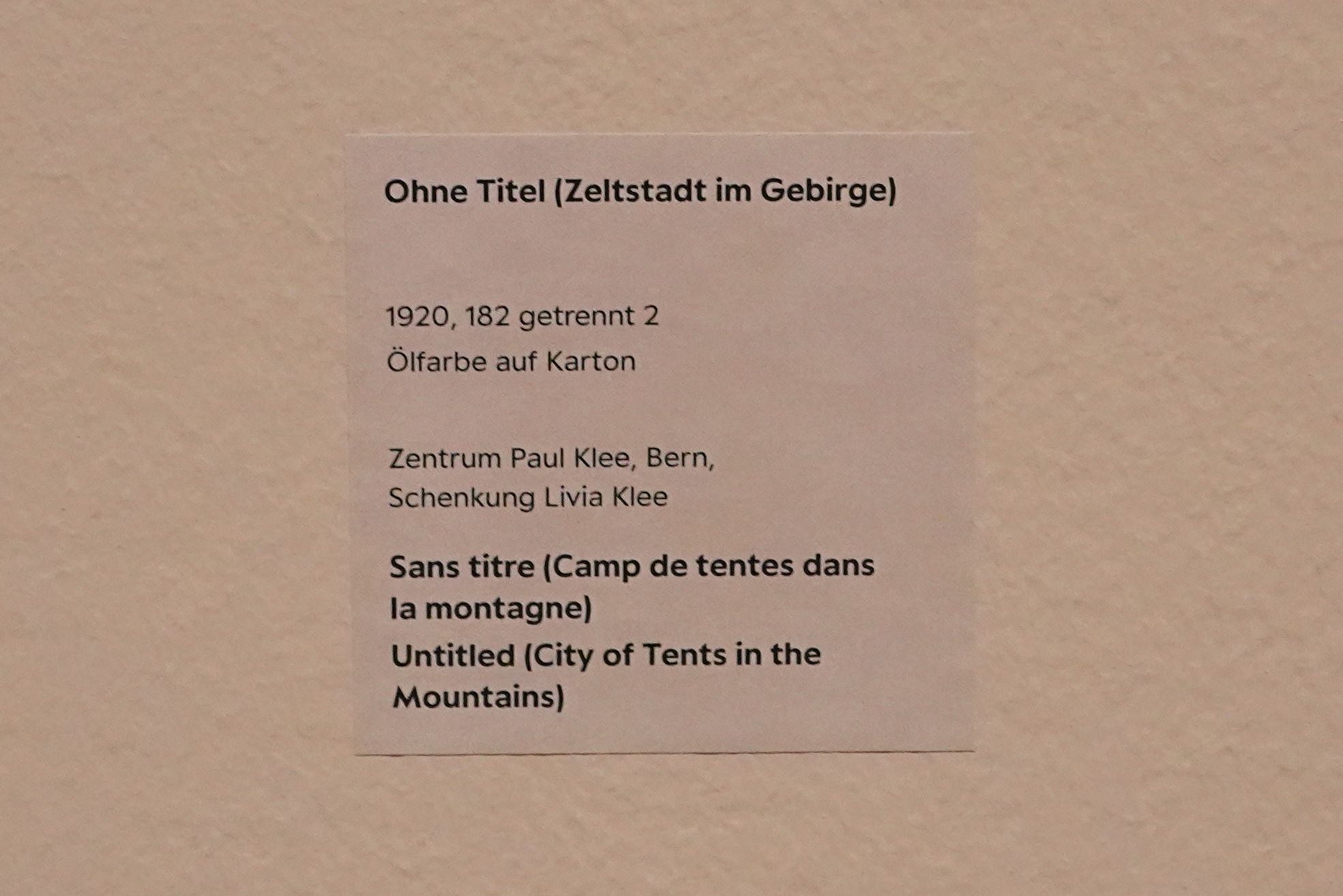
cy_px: 448
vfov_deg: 53.1
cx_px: 672
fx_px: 895
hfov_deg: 73.7
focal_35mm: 24
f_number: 4
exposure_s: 1/80
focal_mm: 24
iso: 3200
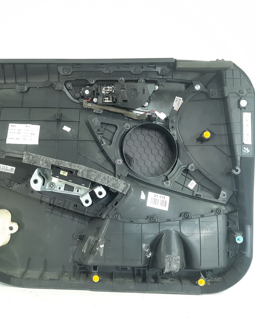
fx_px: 340
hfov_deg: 40.8
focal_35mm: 36
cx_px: 94
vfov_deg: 50.3
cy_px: 159
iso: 125
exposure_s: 1/33
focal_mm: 3.93
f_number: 1.7
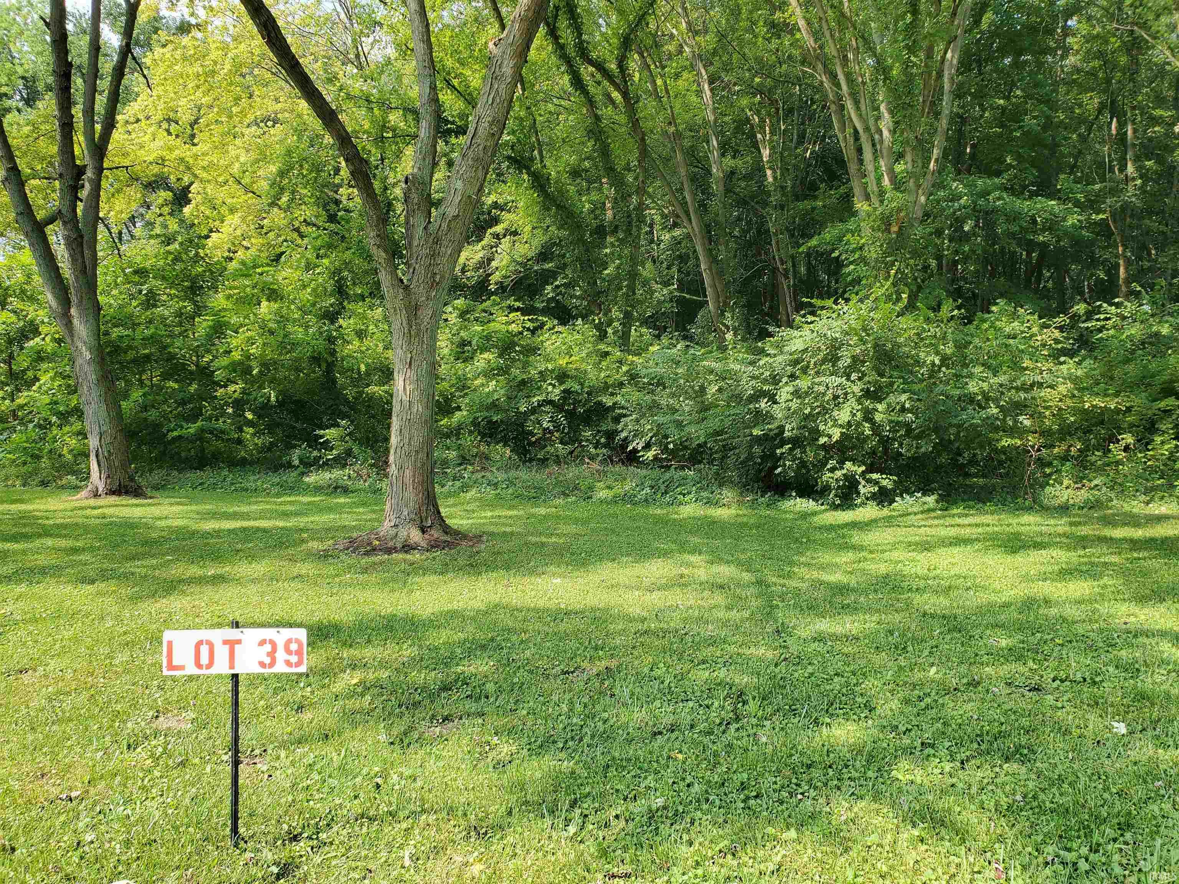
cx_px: 590
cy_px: 442
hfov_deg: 67.3
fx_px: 886
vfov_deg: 53.1
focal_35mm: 26
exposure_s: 1/282
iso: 50
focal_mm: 4.3
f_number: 2.4
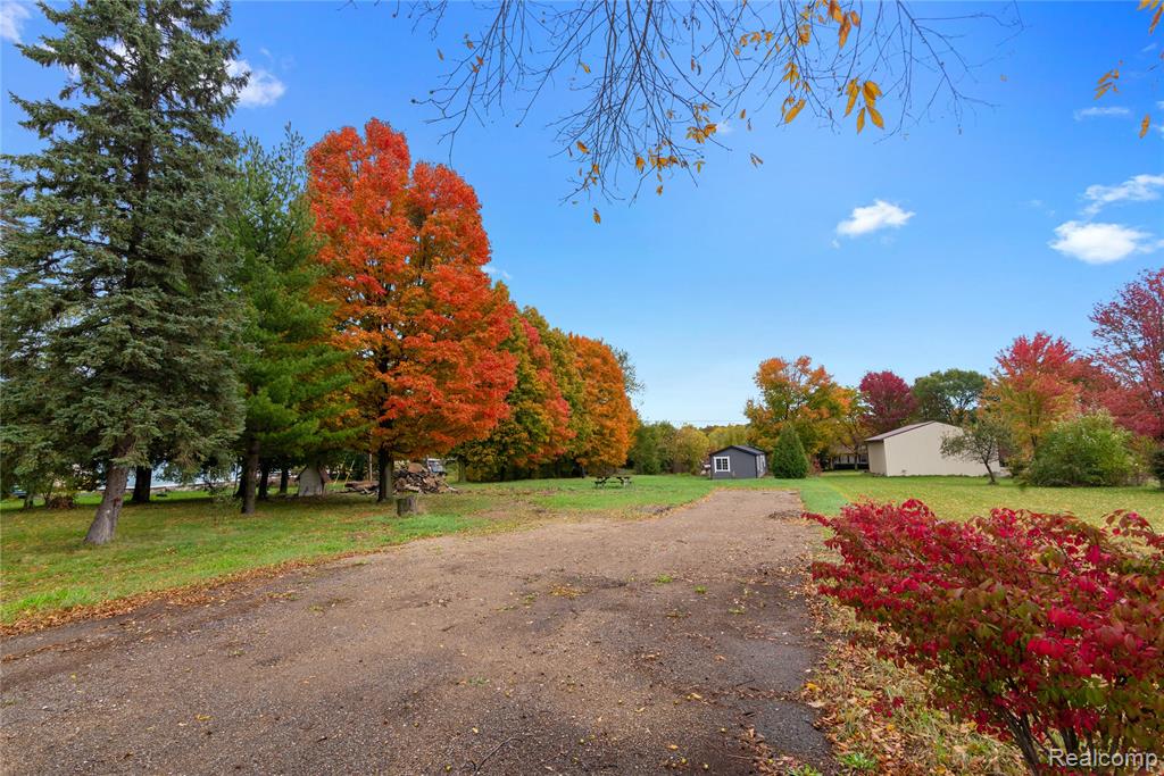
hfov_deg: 93.3
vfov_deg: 70.5
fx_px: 550
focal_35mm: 17
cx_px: 582
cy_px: 388
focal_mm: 17
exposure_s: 1/400
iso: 320
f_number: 9
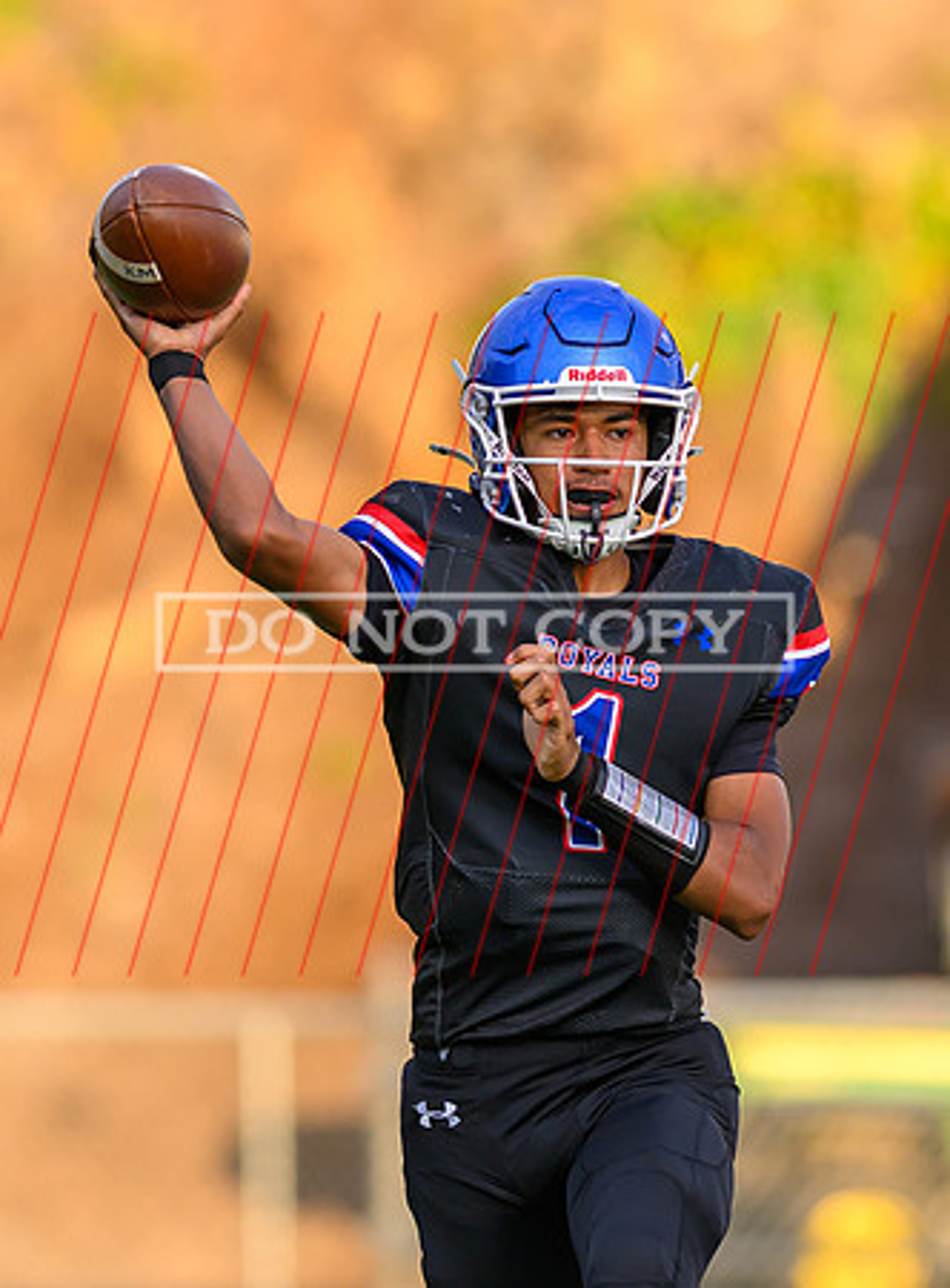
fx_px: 24872
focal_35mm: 673
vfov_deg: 3.0
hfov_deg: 2.2
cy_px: 339
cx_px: 459
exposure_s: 1/1250
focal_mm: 300
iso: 360
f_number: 2.8
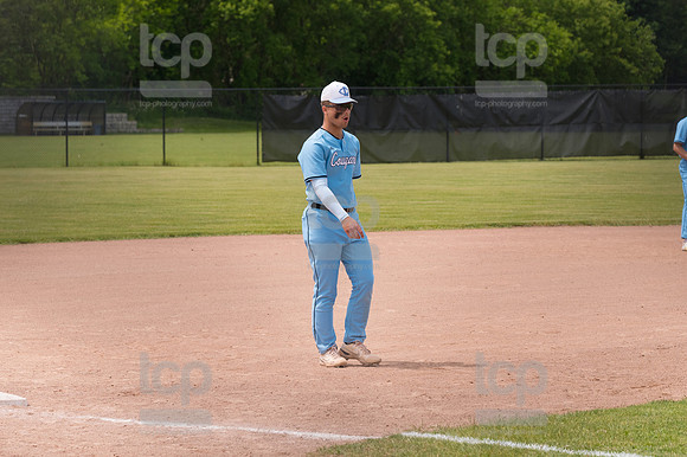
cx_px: 344
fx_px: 3433
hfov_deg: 11.4
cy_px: 228
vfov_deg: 7.6
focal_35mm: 180
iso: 320
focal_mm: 120
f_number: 5.6
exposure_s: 1/1600
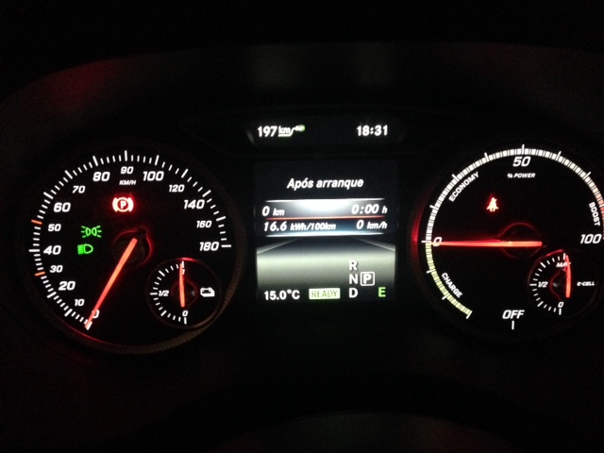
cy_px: 226
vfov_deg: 42.9
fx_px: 576
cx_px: 302
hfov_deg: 55.4
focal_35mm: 33
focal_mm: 4.12
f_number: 2.4
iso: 800
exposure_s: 1/15
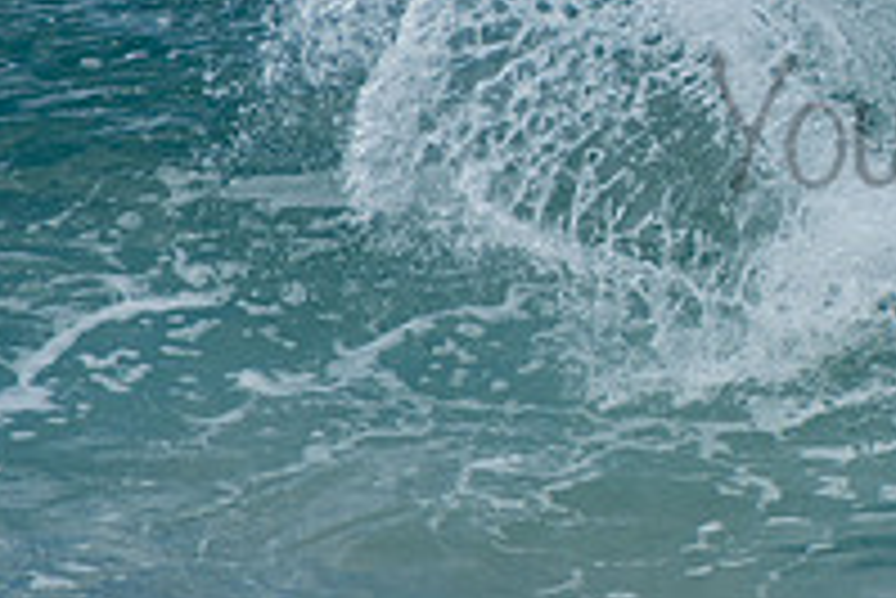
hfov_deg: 1.2
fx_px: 43536
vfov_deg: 0.8
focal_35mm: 1748
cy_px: 83
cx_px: 1175
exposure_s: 1/1250
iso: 220
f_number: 5.6
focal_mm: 400
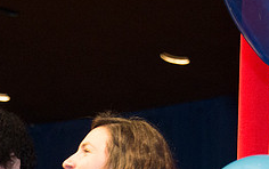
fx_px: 2671
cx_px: -16
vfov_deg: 3.6
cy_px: 278
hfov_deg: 5.7
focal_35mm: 364
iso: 2000
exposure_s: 1/80
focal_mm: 100
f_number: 5.3
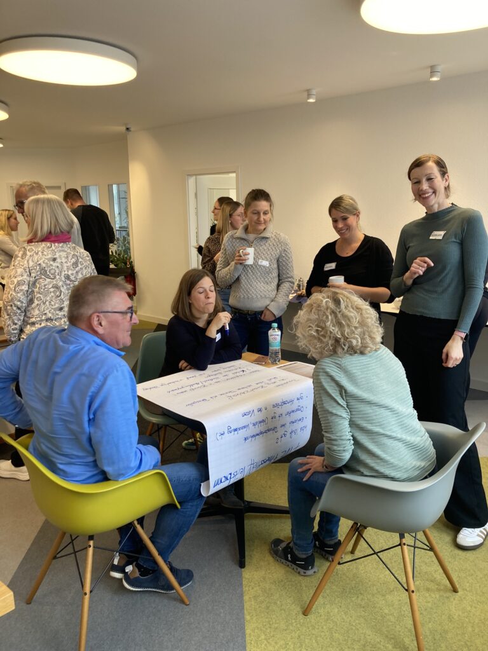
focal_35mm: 28
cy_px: 326
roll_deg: +0.9
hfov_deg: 49.7
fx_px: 526
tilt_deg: -11.4
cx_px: 244
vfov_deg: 63.4
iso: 64
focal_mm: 3.99
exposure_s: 1/50
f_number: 1.8
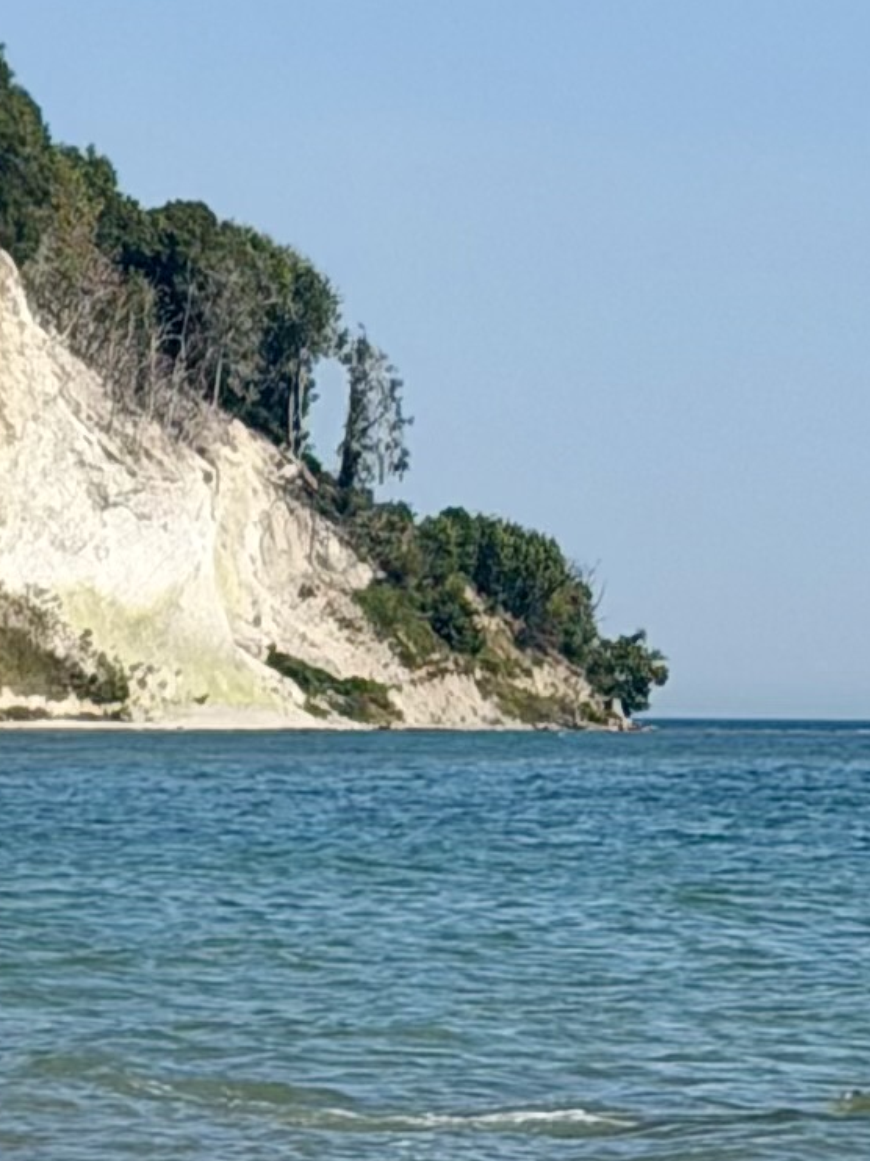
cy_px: 421
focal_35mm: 261
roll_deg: -0.9
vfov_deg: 7.6
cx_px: -1238
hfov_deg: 5.5
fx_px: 8751
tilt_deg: +1.4
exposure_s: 1/7143
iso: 64
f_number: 1.78
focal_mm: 6.76
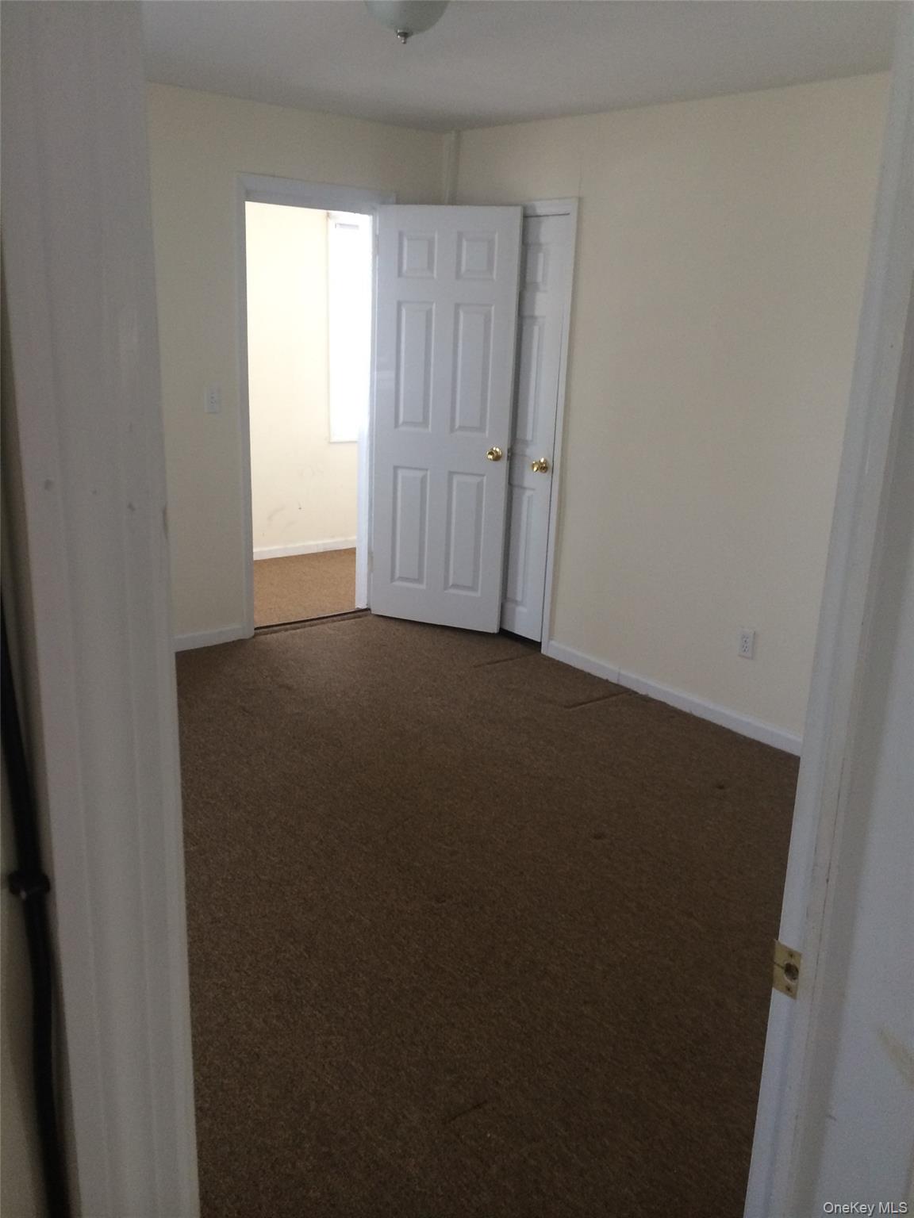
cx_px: 457
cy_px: 609
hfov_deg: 46.8
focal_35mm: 30
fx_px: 1056
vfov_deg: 60.0
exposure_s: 1/30
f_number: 2.2
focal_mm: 4.12
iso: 160
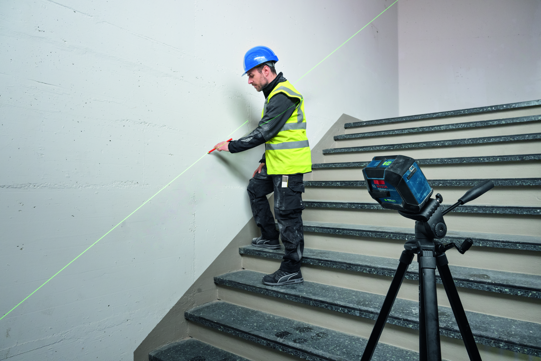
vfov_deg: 53.1
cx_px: 270
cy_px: 180
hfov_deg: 73.7
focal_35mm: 24
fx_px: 361
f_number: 9
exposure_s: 1/30
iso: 2000
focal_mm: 24
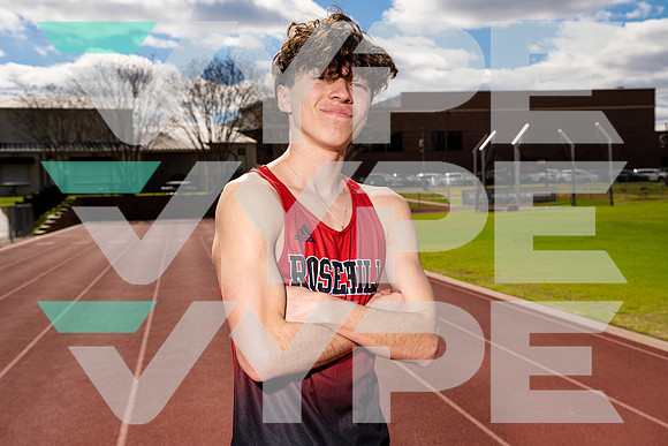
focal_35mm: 55
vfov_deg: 24.6
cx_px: 334
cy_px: 223
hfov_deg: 36.2
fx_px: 1021
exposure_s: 1/250
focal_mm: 55
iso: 100
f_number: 9
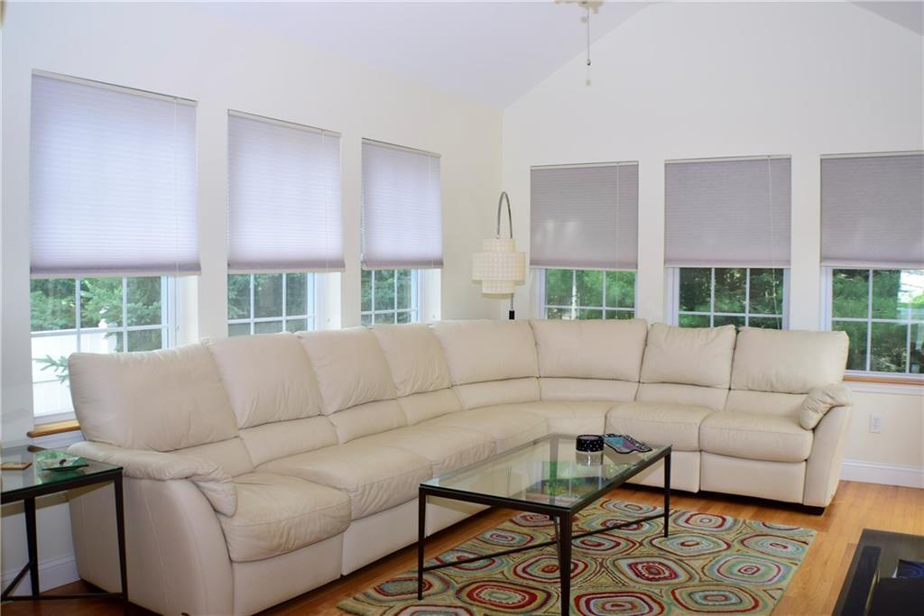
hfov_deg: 46.4
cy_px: 308
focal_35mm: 42
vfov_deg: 31.9
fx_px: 1078
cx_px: 462
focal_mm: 28
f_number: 5
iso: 250
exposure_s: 1/50
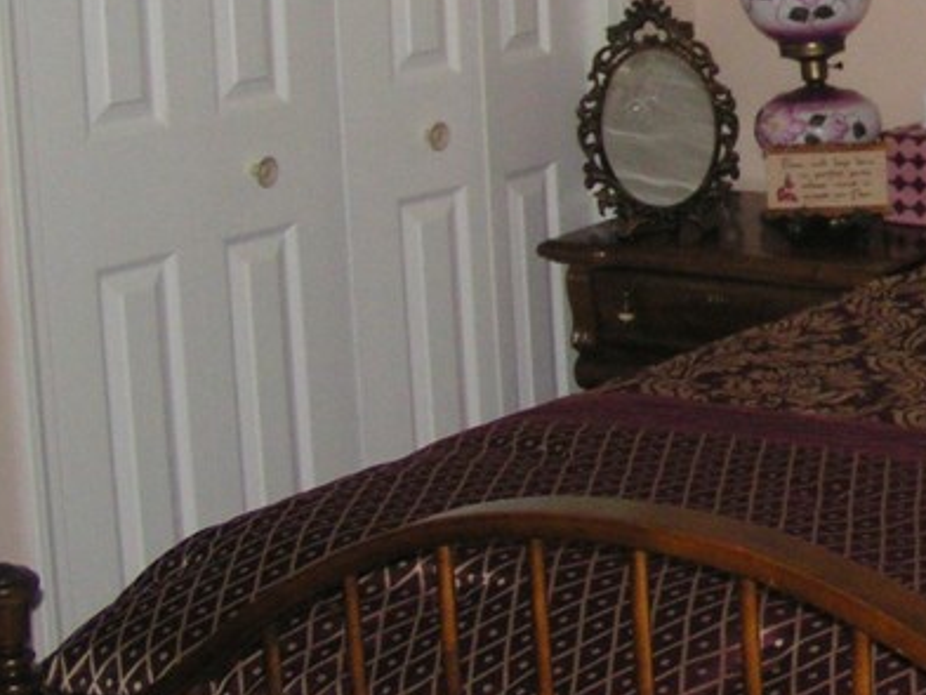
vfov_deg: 14.8
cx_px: 1089
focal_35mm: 99
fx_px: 2649
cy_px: 75
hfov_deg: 18.8
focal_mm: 5.8
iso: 200
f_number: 2.8
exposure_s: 1/40
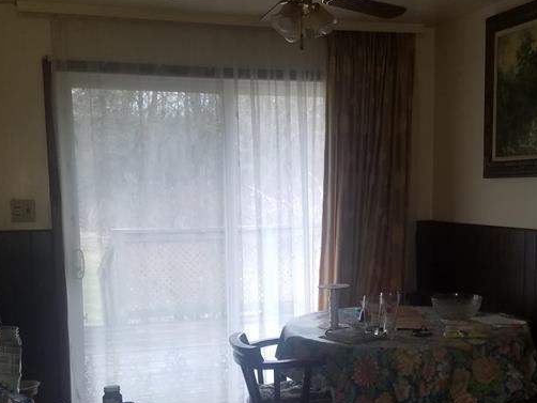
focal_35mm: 53
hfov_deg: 36.0
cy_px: 278
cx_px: 319
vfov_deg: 27.3
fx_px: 823
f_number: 1.7
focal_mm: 4.2
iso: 80
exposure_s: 1/40
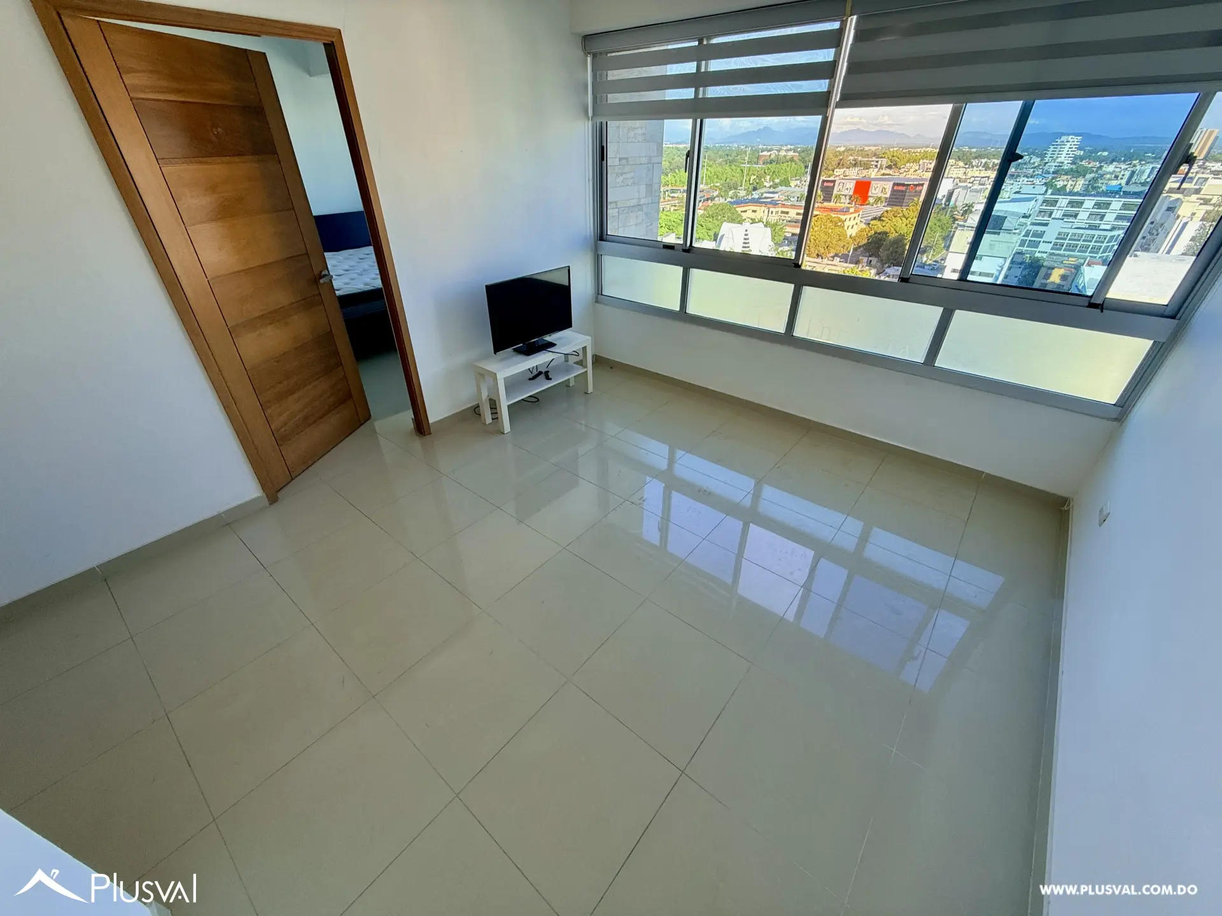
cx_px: 611
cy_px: 458
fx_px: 494
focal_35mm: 14
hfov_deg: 102.1
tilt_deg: -32.5
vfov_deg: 85.7
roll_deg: -0.4
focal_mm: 2.22
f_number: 2.2
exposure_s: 1/241
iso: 50
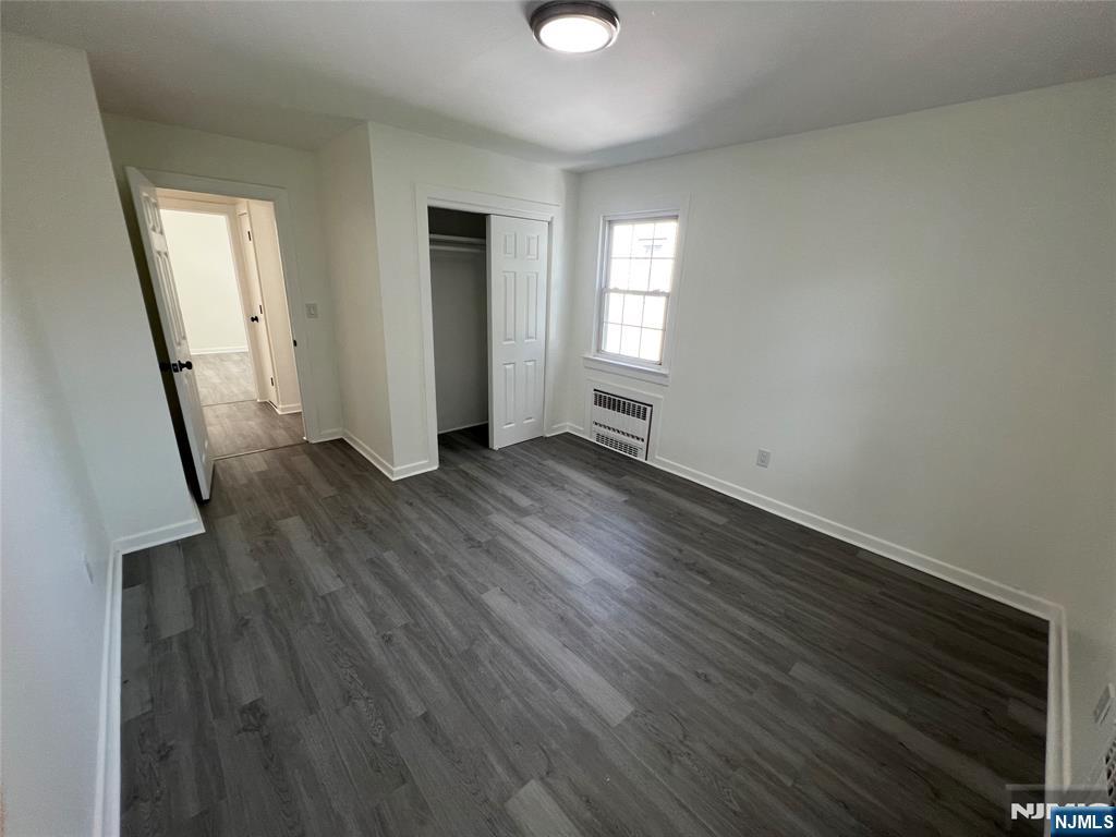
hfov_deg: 106.2
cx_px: 558
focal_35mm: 13
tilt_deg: -18.0
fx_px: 419
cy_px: 418
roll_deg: -2.7
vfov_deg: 89.9
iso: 80
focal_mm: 1.57
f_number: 1.8
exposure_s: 1/120
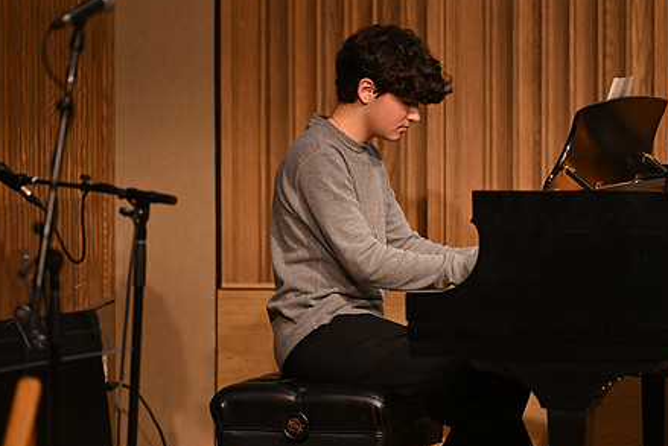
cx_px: 348
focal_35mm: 264
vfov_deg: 5.2
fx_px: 4900
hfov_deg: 7.8
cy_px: 252
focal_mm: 200
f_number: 2.8
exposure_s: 1/400
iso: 3200
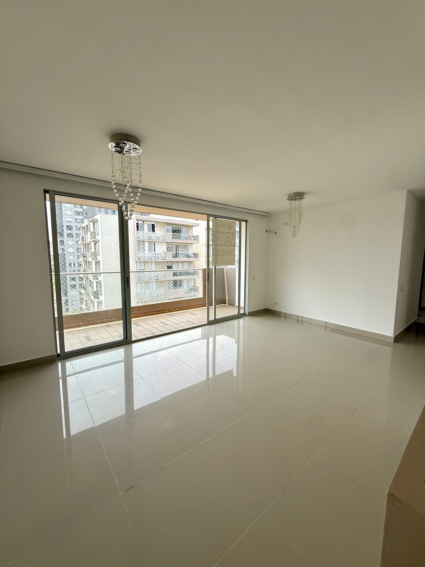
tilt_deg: -7.5
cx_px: 212
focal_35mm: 14
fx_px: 229
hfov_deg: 85.7
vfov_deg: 102.1
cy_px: 284
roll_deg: -0.7
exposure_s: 1/709
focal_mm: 2.22
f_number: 2.2
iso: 50
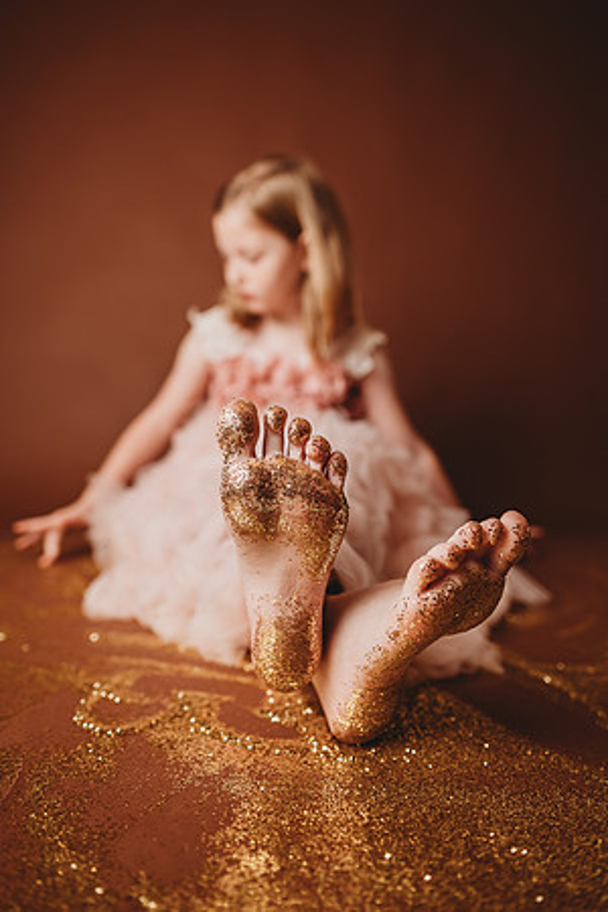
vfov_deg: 73.7
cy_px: 456
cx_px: 304
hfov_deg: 53.1
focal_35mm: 24
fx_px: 608
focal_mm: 24
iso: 100
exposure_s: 1/160
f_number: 2.5
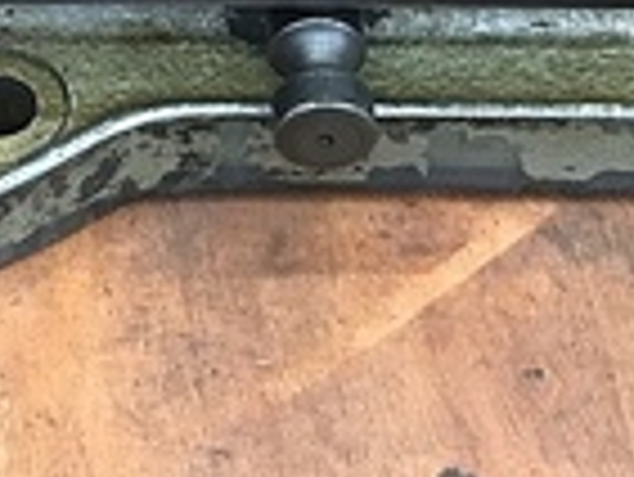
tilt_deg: -41.7
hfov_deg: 15.3
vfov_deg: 11.1
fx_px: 2328
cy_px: -279
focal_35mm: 127
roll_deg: +1.0
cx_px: 31
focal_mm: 3.99
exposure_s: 1/15
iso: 80
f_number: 1.8
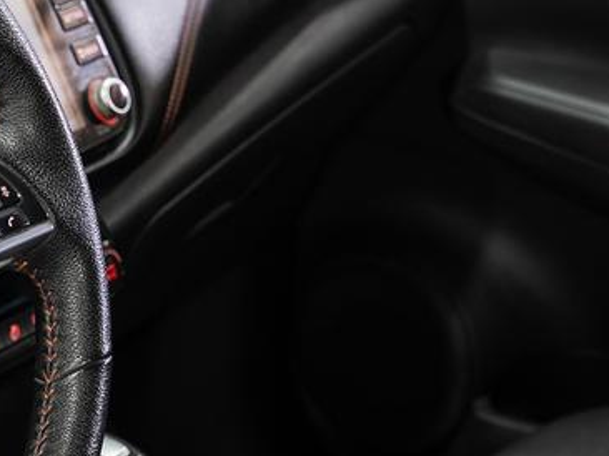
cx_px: -98
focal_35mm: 139
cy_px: 280
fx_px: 2444
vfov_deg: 10.7
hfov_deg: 13.8
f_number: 5.6
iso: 100
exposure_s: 1/2
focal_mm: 36.7
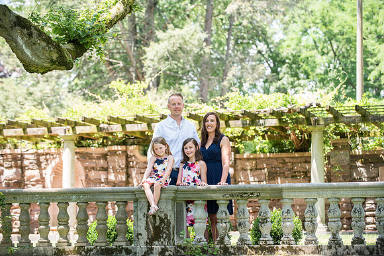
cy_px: 128
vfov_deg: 13.0
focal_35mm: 105
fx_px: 1120
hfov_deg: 19.5
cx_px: 192
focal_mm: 105
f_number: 4
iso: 800
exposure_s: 1/800
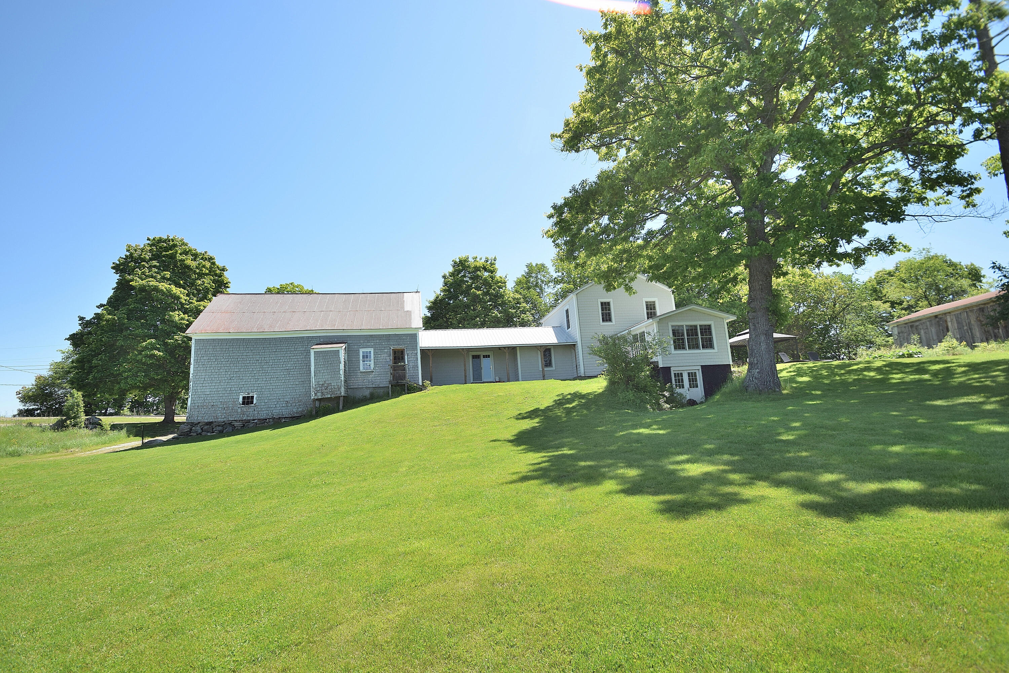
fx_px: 420
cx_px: 504
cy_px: 336
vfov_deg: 77.3
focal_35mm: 15
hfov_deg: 100.4
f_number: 8
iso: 100
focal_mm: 10
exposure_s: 1/200
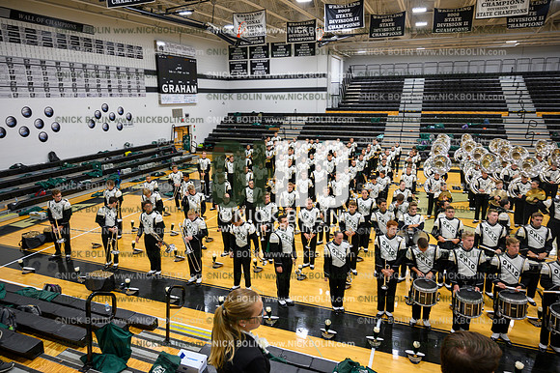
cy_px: 186
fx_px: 373
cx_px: 280
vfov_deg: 53.1
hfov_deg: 73.8
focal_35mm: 24
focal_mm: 24
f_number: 4.5
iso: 800
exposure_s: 1/50
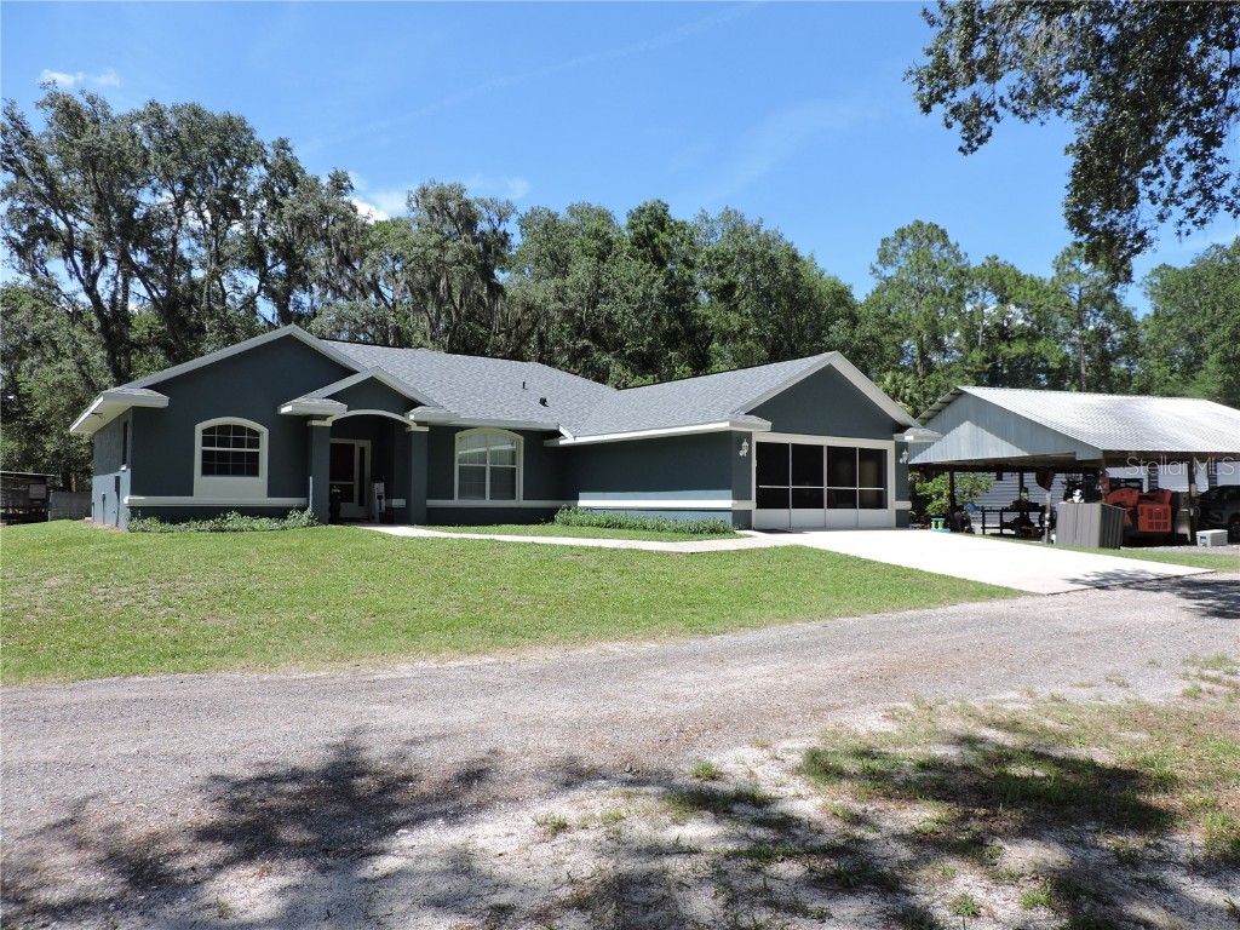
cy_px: 465
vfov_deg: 56.8
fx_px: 860
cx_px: 620
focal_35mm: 24
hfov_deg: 71.6
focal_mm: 4.3
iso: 100
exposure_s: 1/800
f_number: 3
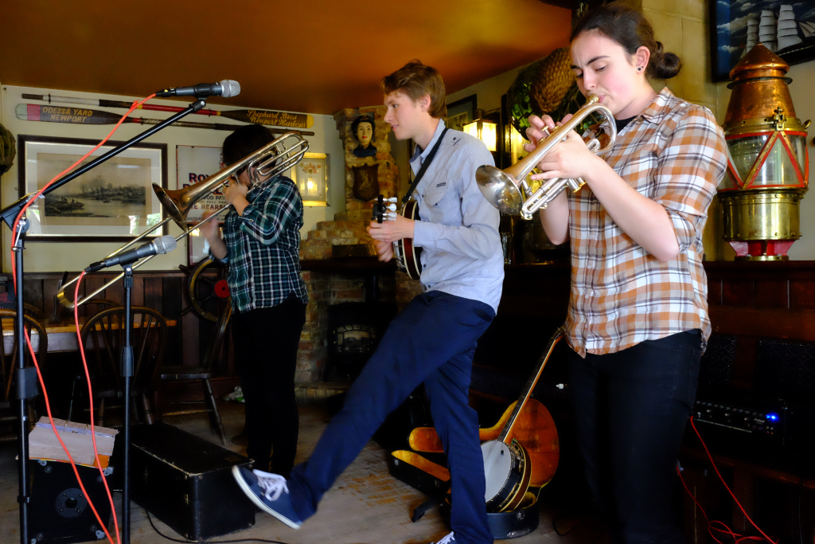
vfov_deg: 43.6
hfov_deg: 61.9
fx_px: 679
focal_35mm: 30
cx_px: 408
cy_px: 272
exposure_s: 1/50
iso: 6400
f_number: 5.6
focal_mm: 20
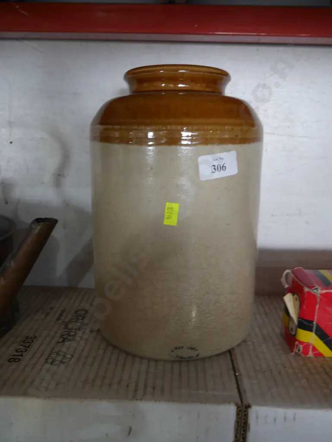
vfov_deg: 63.4
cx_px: 166
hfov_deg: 49.8
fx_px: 358
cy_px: 221
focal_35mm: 28
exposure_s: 1/60
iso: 800
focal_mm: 14
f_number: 3.5
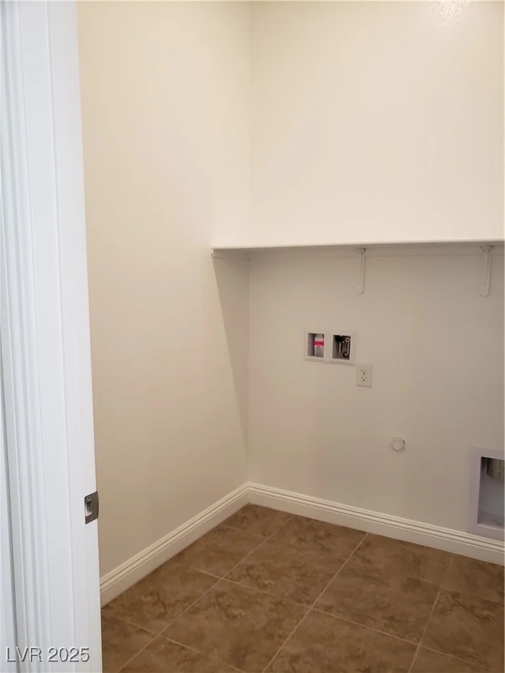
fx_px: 506
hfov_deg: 53.1
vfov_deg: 67.3
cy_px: 336
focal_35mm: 26
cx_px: 252
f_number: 2.4
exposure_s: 1/40
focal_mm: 4.3
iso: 250
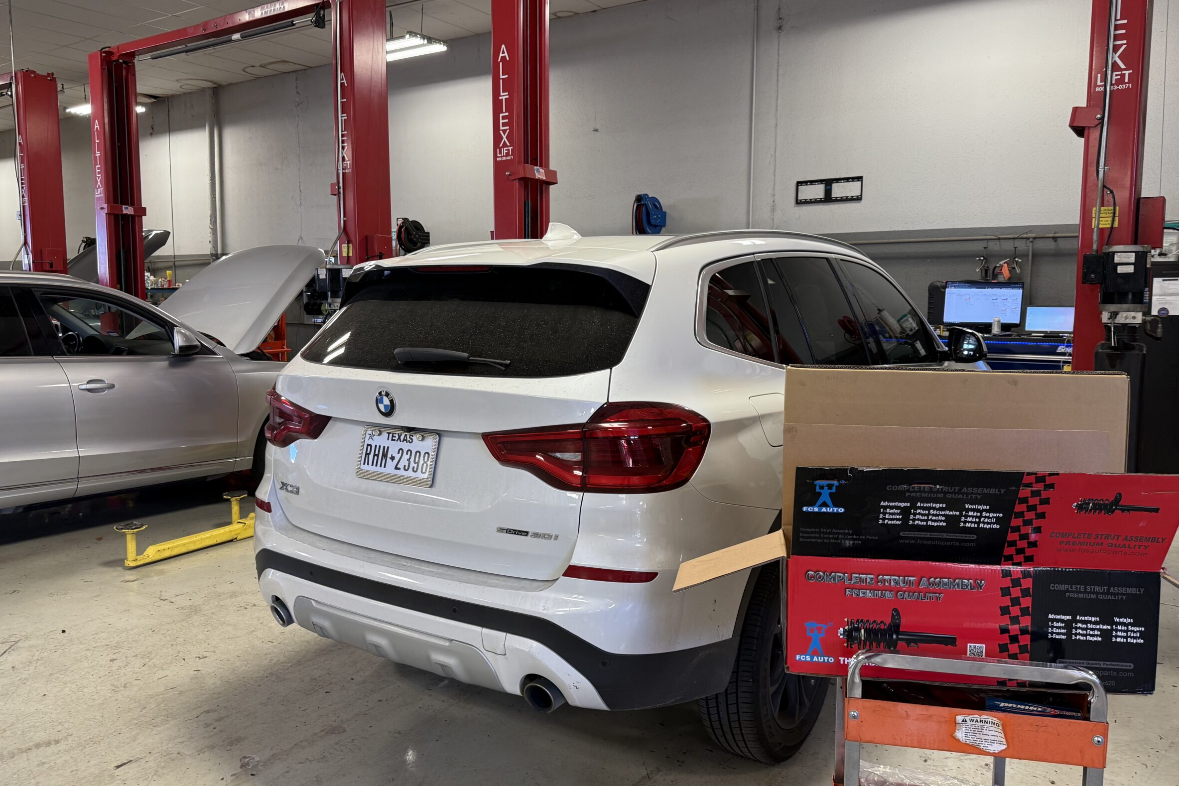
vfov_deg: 47.9
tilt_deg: -5.1
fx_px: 884
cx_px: 614
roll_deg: -0.3
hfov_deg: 67.4
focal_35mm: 27
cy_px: 391
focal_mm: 6.76
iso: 160
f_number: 1.78
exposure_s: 1/120
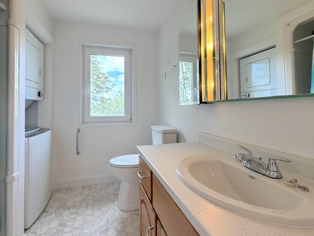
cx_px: 143
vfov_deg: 74.5
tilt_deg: +2.2
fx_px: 154
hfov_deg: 90.8
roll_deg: +0.8
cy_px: 105
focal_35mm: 17
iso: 250
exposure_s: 1/120
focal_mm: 2.22
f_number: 2.2
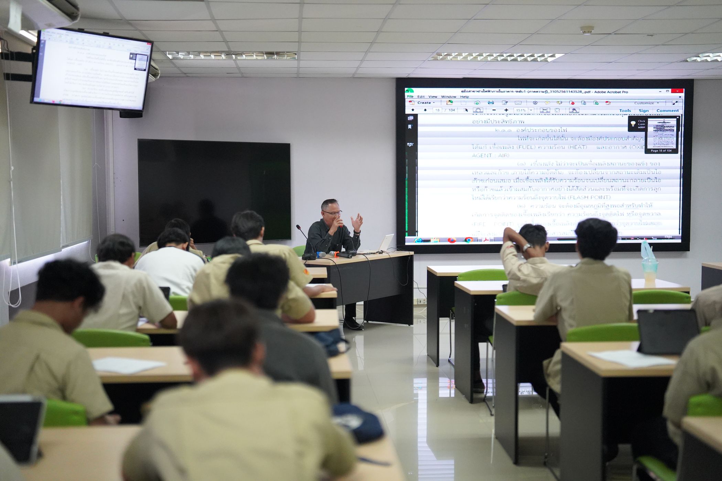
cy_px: 240
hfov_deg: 39.6
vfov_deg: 27.0
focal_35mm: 50
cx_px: 361
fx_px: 1003
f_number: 1.2
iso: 6400
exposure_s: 1/3200
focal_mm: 50
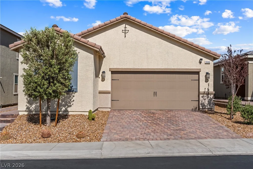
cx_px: 126
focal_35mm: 42
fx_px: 295
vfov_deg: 31.9
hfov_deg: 46.4
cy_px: 84
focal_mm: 28
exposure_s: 1/8000
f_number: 8
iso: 400
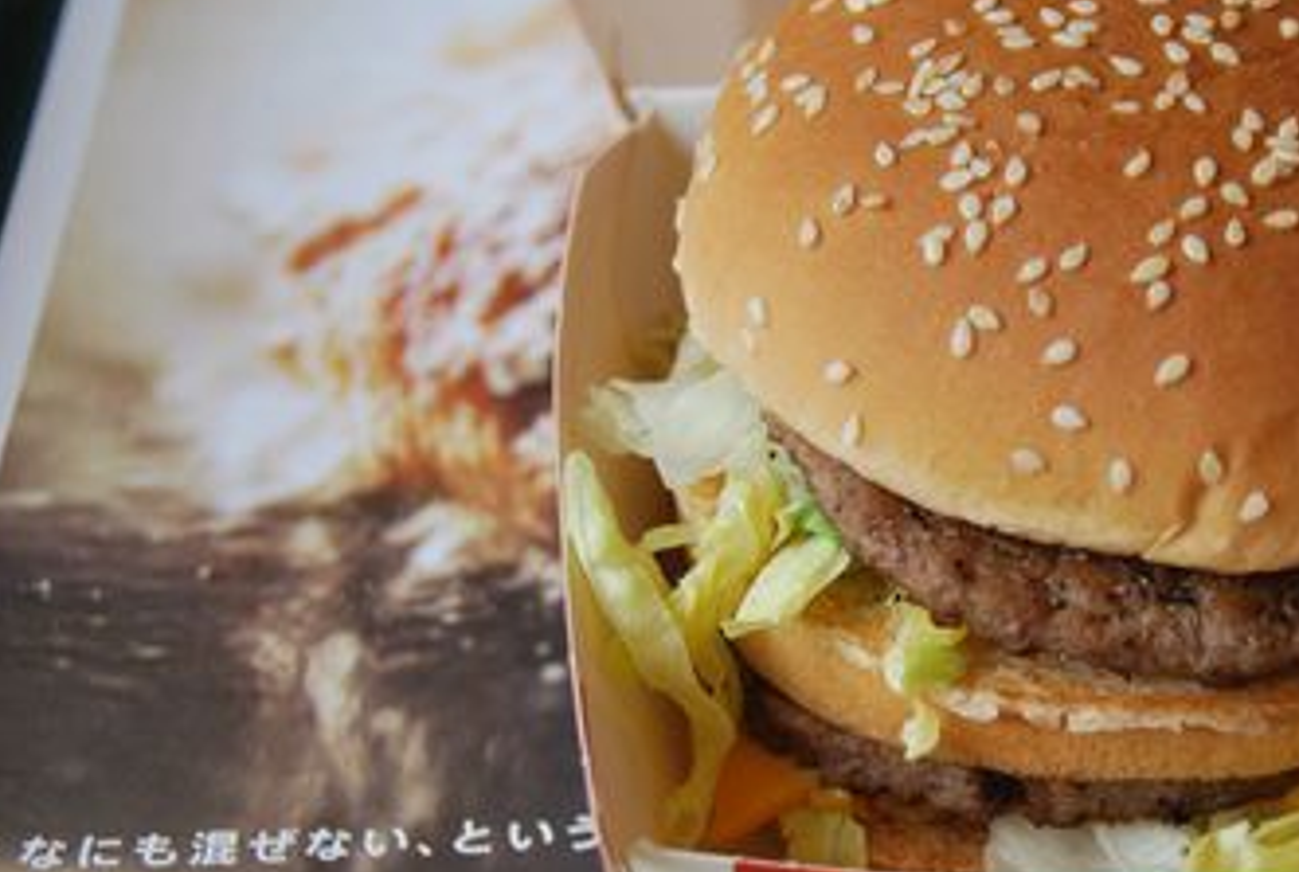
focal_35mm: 130
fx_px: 4701
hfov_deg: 15.7
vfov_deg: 10.6
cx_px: 904
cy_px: 551
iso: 200
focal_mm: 60
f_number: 5
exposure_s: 1/125
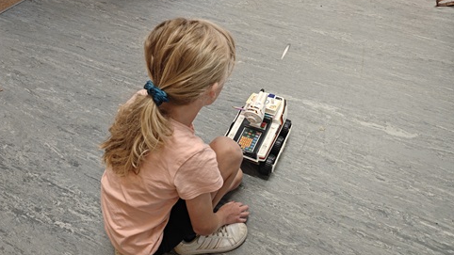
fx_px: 313
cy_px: 132
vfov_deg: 44.4
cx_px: 226
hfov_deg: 71.9
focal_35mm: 26
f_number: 1.6
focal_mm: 6.06
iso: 320
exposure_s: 1/100
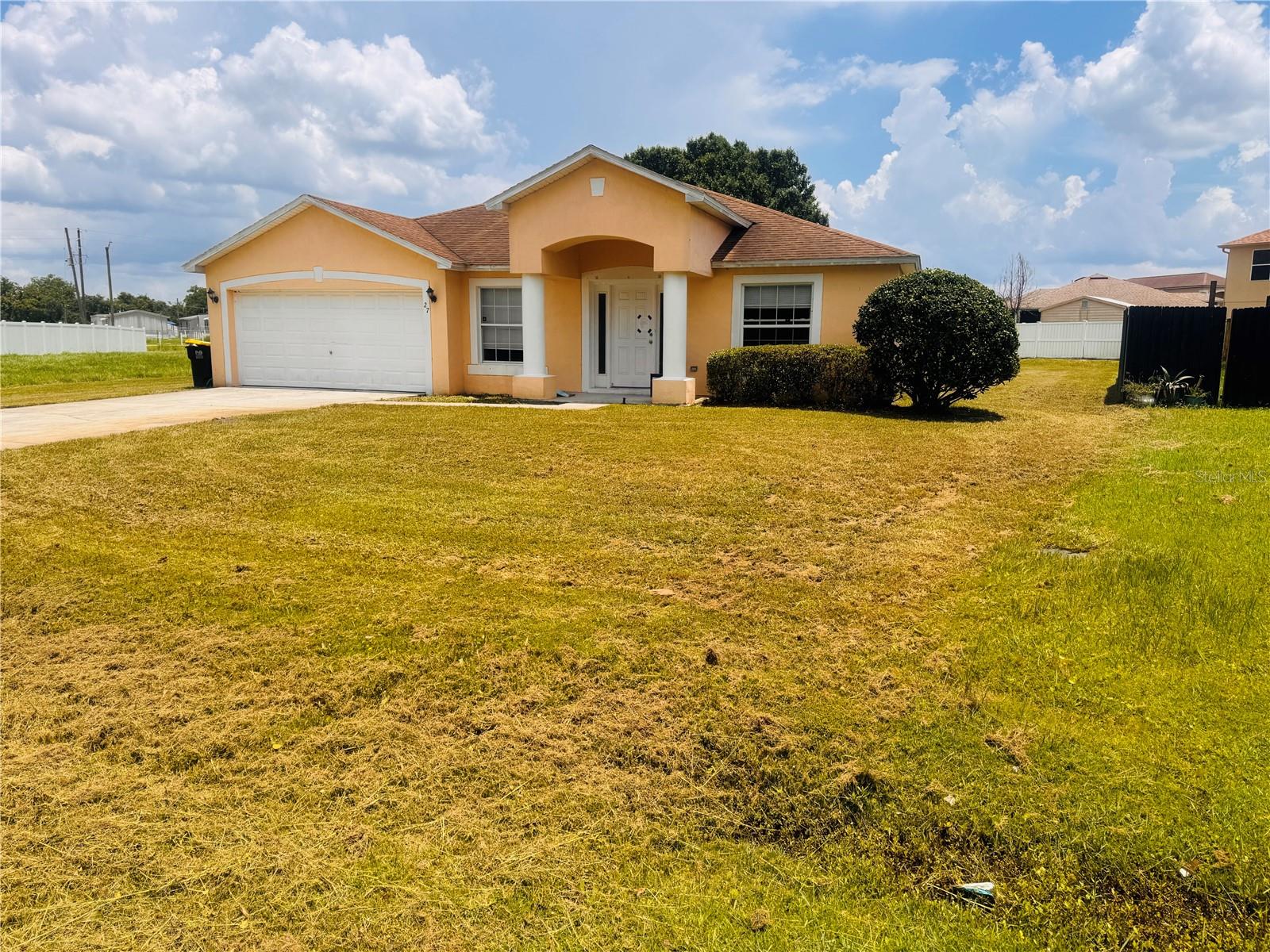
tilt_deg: -8.6
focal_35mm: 24
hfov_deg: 71.6
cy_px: 476
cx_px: 635
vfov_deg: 56.8
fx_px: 881
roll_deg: -0.7
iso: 80
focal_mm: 6.76
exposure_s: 1/5348
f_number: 1.78
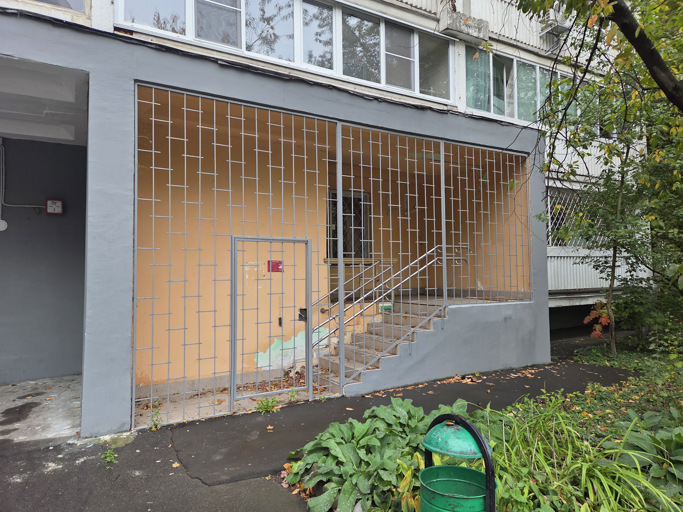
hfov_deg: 73.9
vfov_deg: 58.9
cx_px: 342
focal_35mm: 23
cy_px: 256
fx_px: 454
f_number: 1.8
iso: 64
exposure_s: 1/100
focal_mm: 5.4
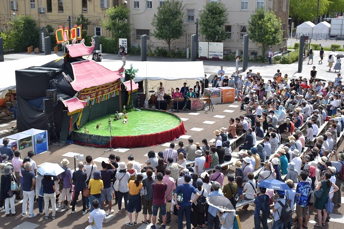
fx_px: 487
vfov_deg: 26.5
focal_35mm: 51
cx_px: 172
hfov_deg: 38.9
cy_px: 114
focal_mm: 34
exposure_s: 1/200
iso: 100
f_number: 9
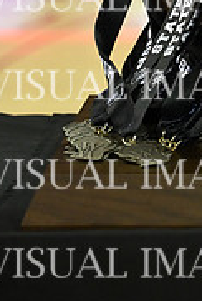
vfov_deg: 8.8
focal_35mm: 229
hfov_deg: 6.0
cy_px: -137
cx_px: 271
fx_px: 1920
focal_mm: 72
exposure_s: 1/1250
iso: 4000
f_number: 4
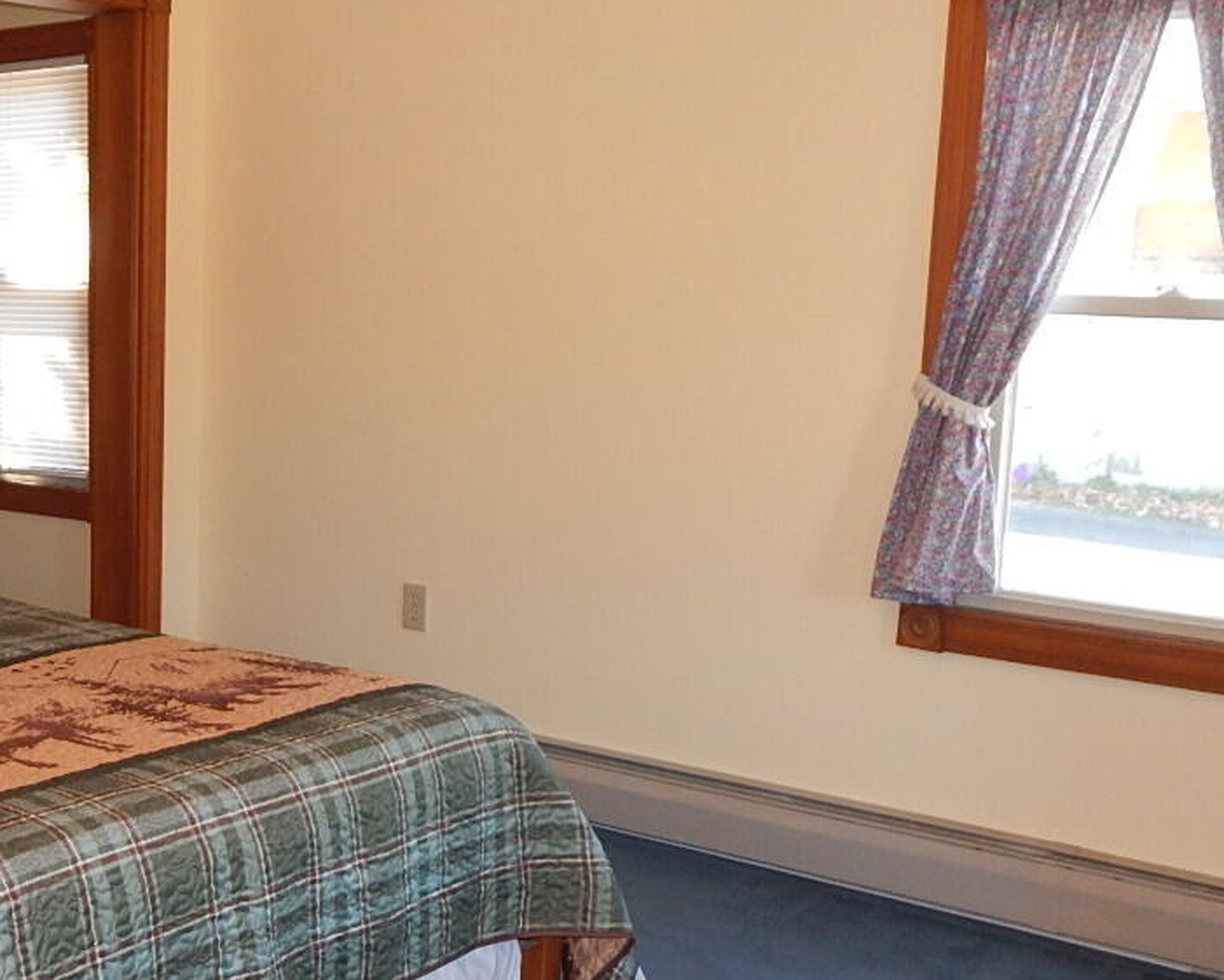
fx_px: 1775
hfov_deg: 37.0
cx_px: 292
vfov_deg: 30.8
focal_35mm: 49
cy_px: 576
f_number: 3
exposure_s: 1/30
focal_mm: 4
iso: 200
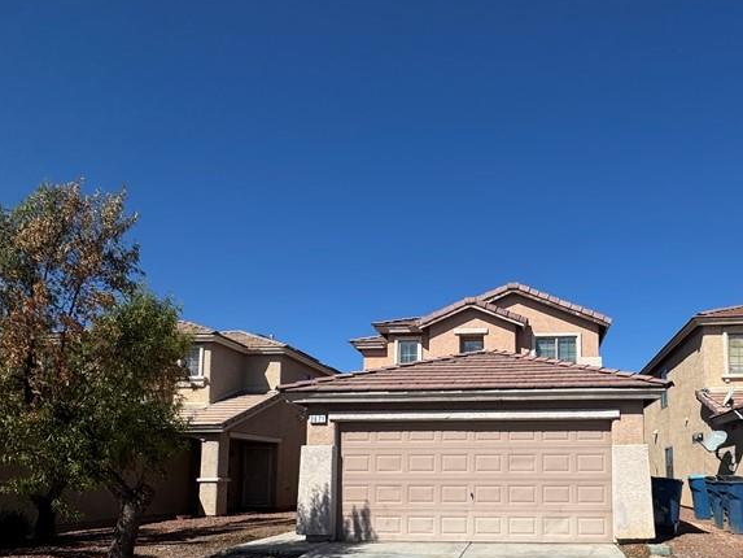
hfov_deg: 67.5
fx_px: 537
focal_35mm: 25
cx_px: 495
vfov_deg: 52.1
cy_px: 430
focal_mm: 2.22
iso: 50
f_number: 2.2
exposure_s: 1/4132
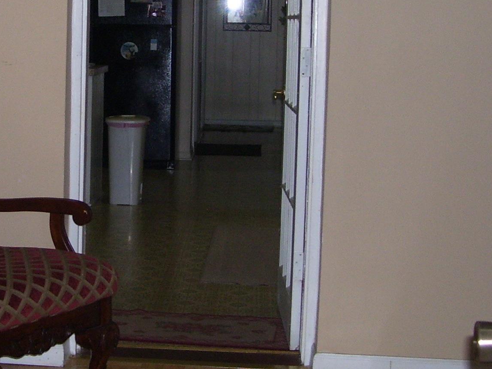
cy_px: 116
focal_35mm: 83
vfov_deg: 17.7
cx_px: 100
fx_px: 1180
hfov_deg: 23.2
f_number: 2.7
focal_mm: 6
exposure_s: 1/60
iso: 125
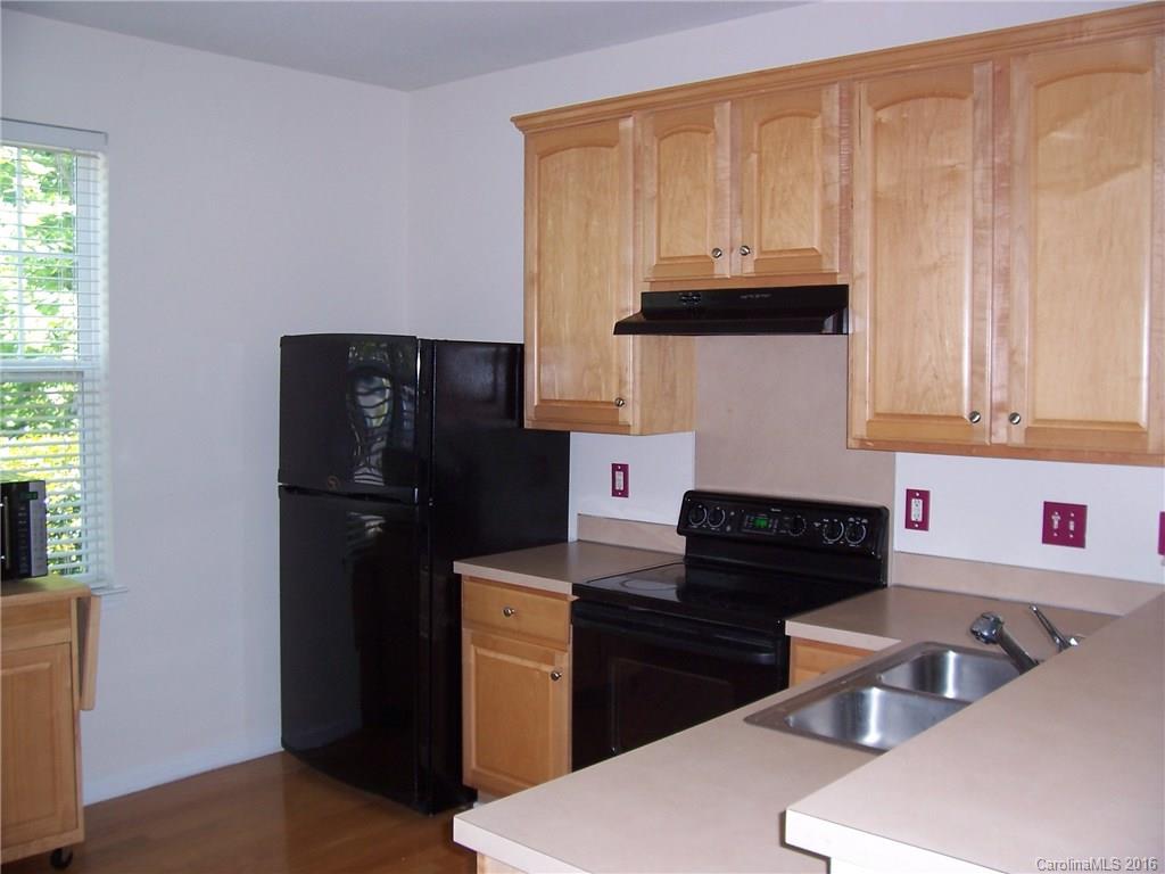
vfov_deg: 41.8
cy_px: 437
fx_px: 1144
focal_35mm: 34
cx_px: 582
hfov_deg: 54.0
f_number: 2.7
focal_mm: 5.6
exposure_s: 1/60
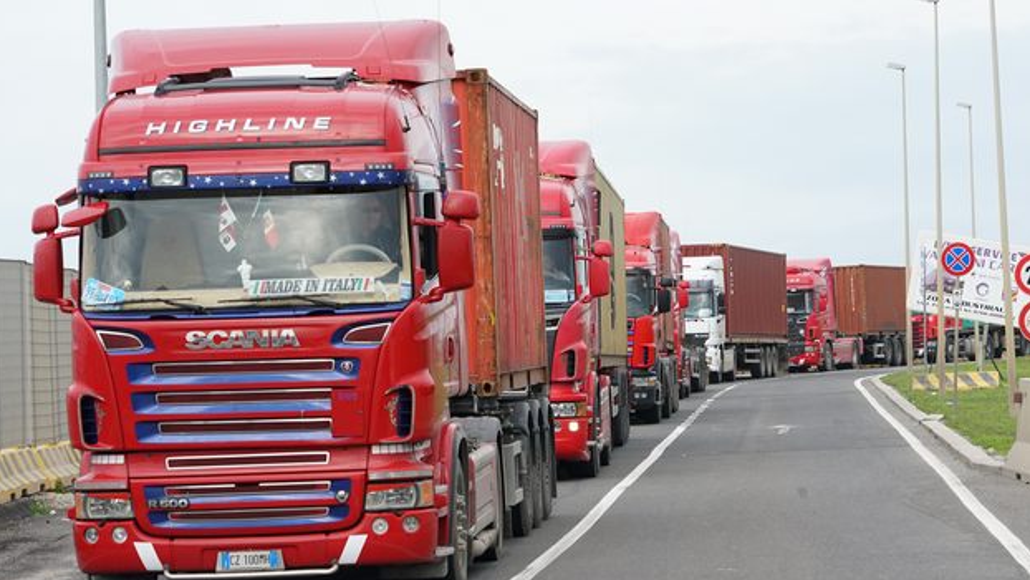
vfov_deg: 8.9
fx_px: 3742
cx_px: 522
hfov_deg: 15.7
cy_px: 341
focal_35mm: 137
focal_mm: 85
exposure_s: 1/320
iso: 320
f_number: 9
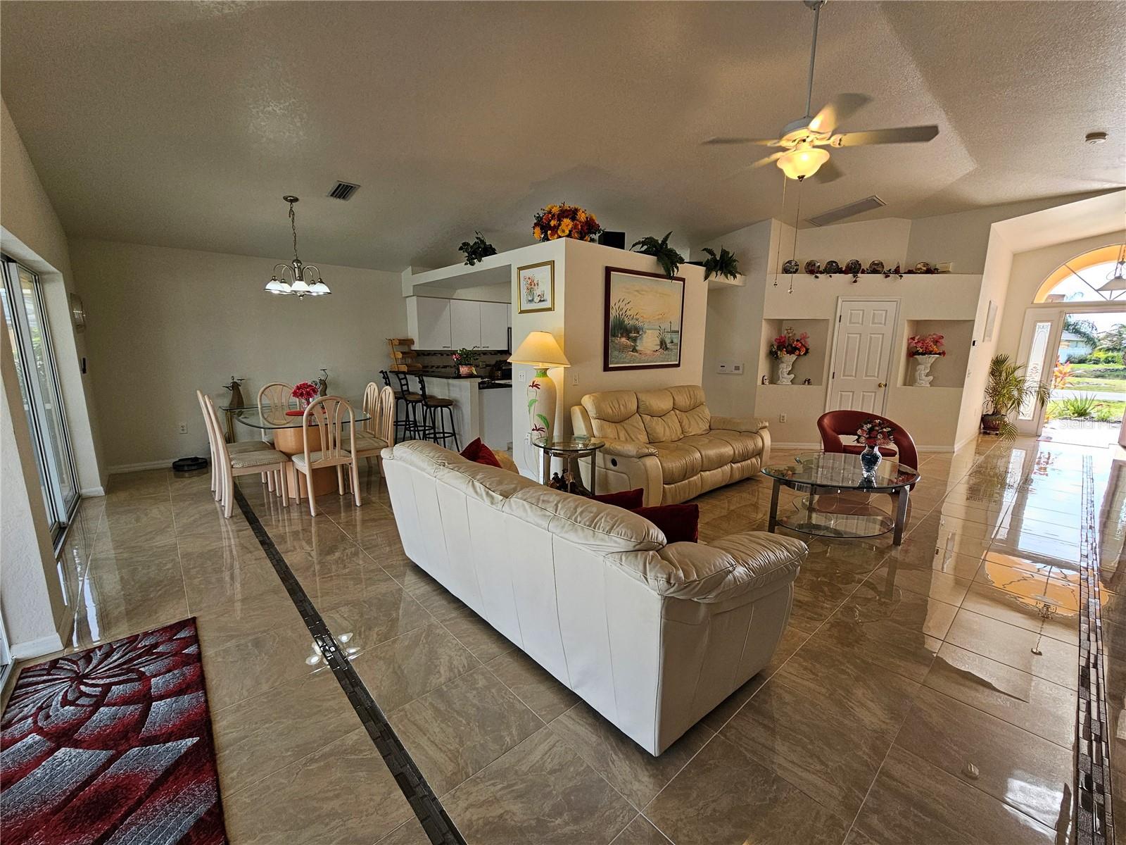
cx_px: 563
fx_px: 423
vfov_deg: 89.9
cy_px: 422
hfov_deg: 106.2
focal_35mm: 13
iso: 64
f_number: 2.2
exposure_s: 1/120
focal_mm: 2.2
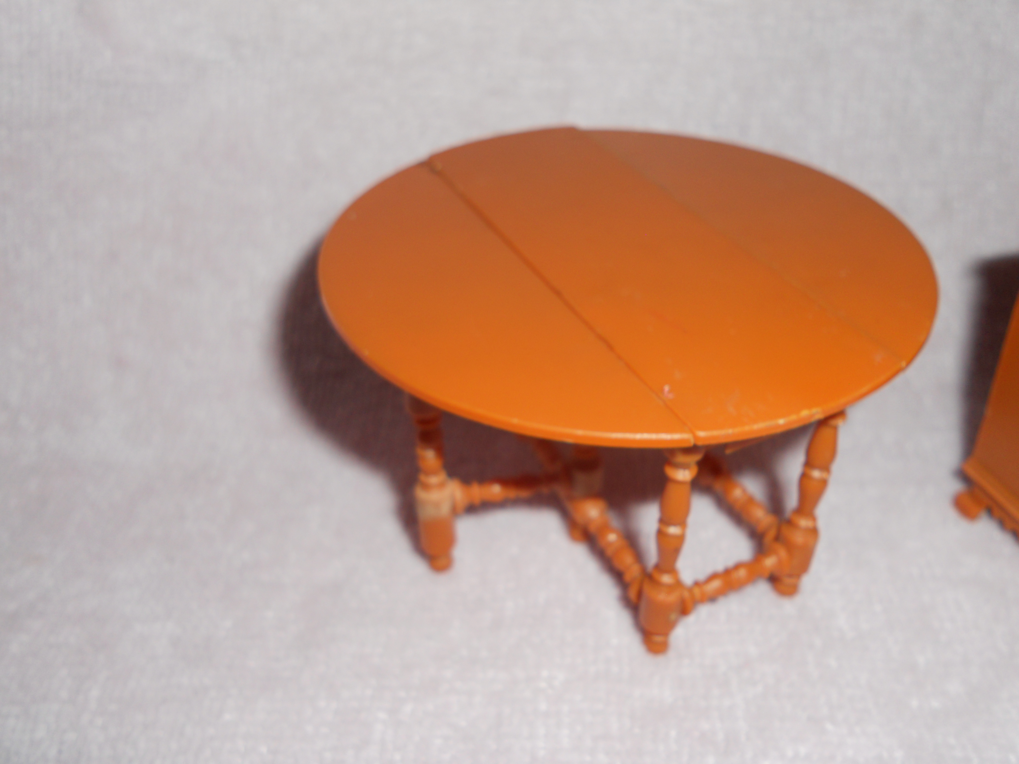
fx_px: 942
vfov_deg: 44.2
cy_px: 382
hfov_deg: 56.8
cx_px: 510
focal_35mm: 32
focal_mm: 5.8
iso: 80
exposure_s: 1/25
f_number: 8.8
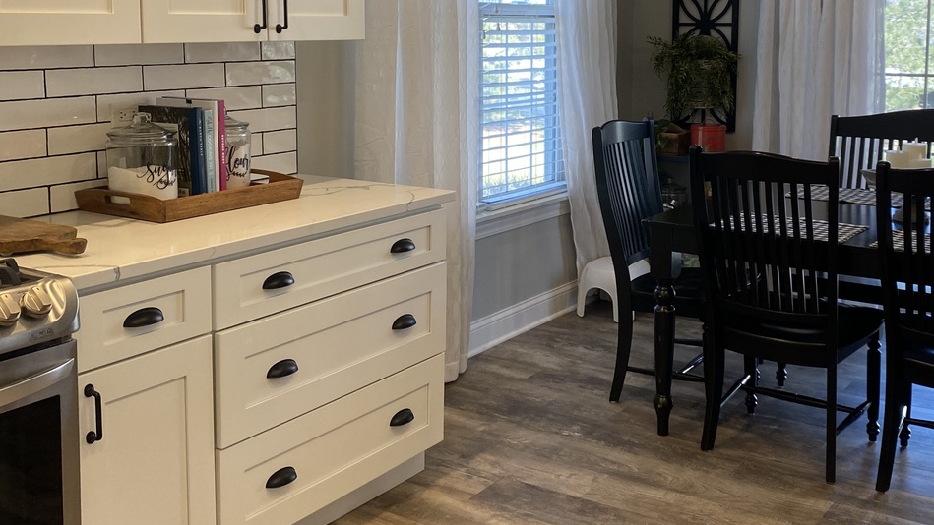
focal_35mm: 43
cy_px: 130
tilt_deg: -7.3
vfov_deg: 27.3
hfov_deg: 47.1
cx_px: 566
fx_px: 1065
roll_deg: +0.1
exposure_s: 1/120
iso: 100
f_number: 1.8
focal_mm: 4.25
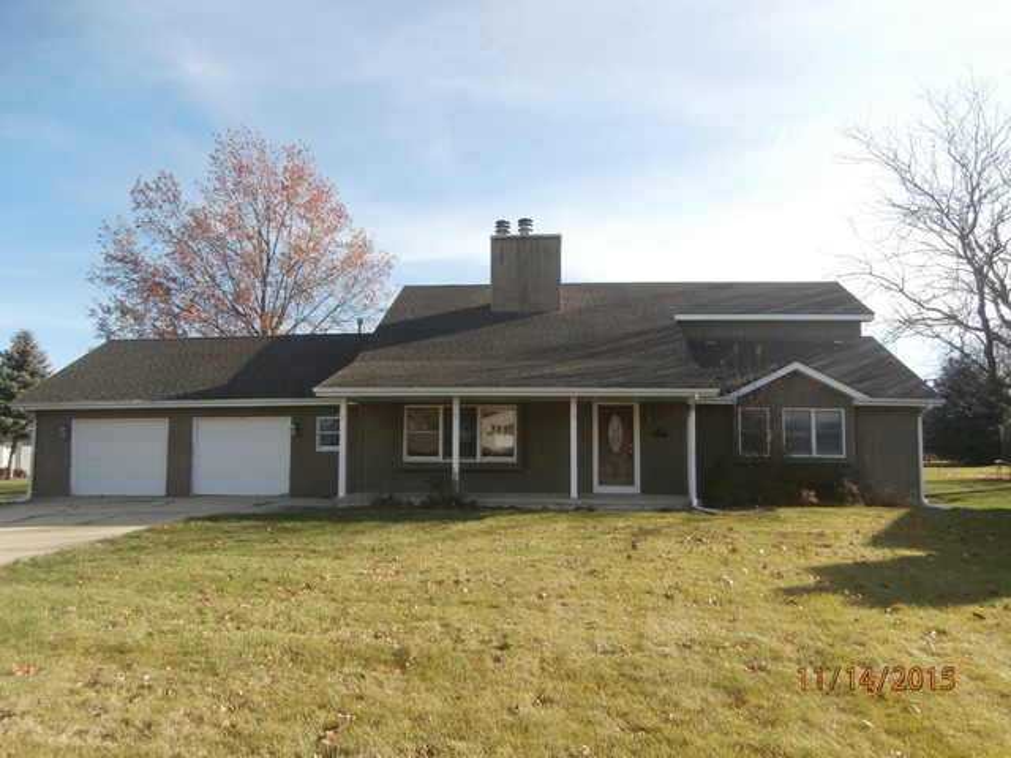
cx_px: 506
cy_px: 379
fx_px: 701
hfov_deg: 71.6
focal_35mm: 24
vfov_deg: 56.8
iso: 100
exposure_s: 1/800
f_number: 3
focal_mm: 4.2
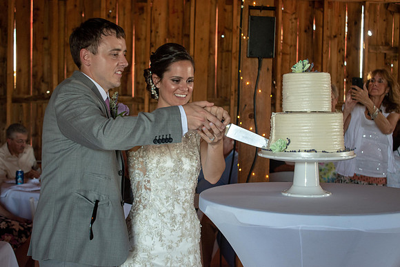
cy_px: 134
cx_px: 200
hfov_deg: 33.4
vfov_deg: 22.6
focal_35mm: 60
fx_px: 667
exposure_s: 1/60
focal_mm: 40
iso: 640
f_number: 5
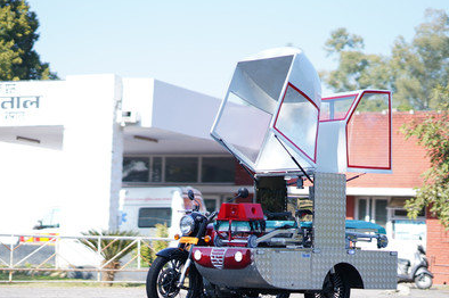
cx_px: 196
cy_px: 178
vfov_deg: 12.7
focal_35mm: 108
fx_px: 1346
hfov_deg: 18.9
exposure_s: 1/6400
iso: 200
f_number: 1.4
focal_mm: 85
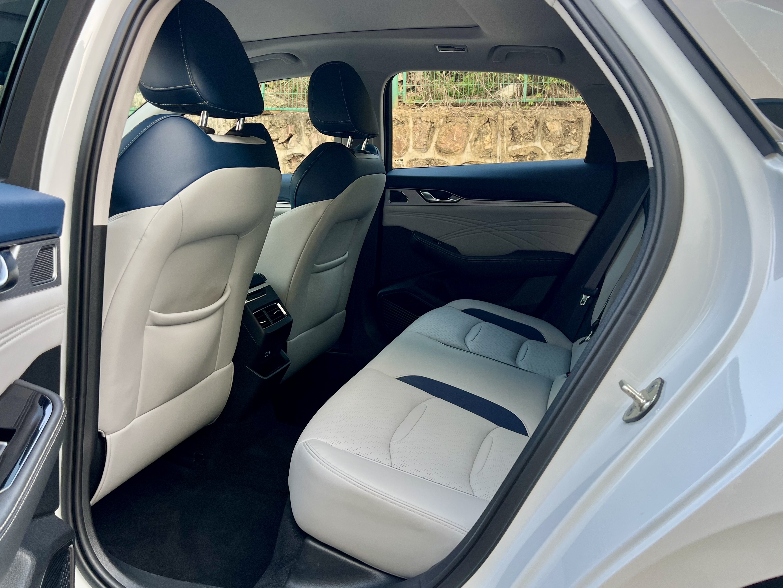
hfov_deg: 60.0
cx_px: 396
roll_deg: -0.3
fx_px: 679
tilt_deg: -8.8
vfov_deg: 46.8
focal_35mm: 30
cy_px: 273
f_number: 1.5
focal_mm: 5.7
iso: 64
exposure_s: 1/121
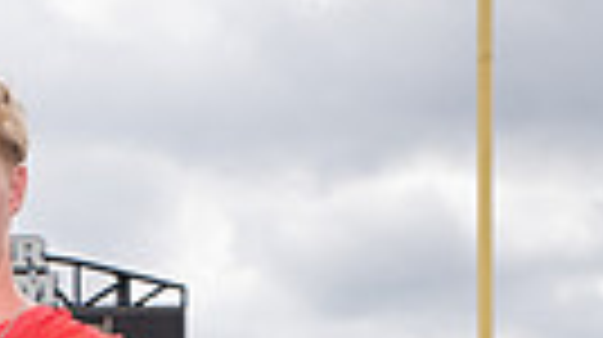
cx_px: -36
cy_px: 892
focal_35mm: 141
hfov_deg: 14.9
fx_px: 2252
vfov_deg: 7.8
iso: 125
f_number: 7.1
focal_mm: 40
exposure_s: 1/400
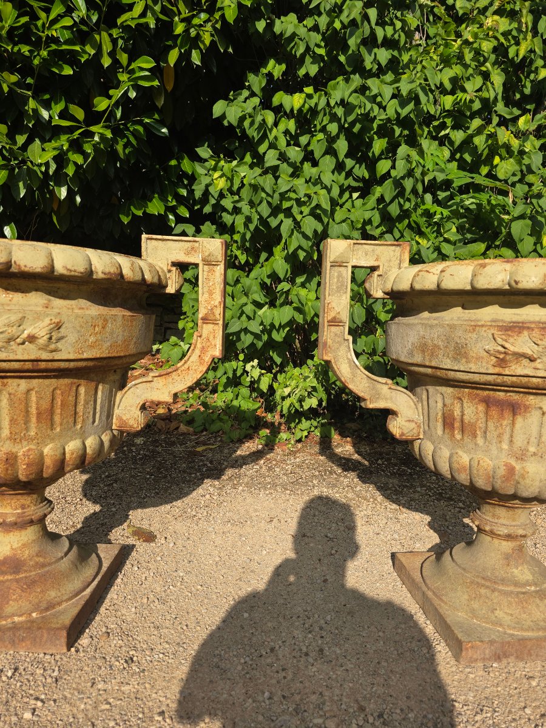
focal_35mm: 23
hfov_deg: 58.9
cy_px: 364
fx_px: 484
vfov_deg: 73.9
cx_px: 273
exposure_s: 1/3972
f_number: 1.7
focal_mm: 6.3
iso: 80
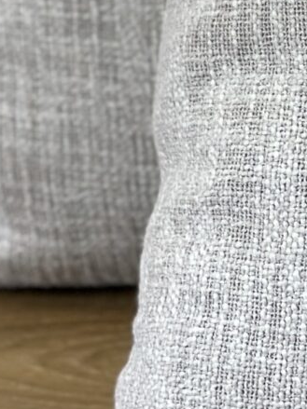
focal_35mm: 280
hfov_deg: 5.2
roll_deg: +1.5
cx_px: 689
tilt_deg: -14.2
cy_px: -235
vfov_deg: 7.0
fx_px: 3313
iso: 80
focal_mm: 6.86
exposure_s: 1/170
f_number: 1.78
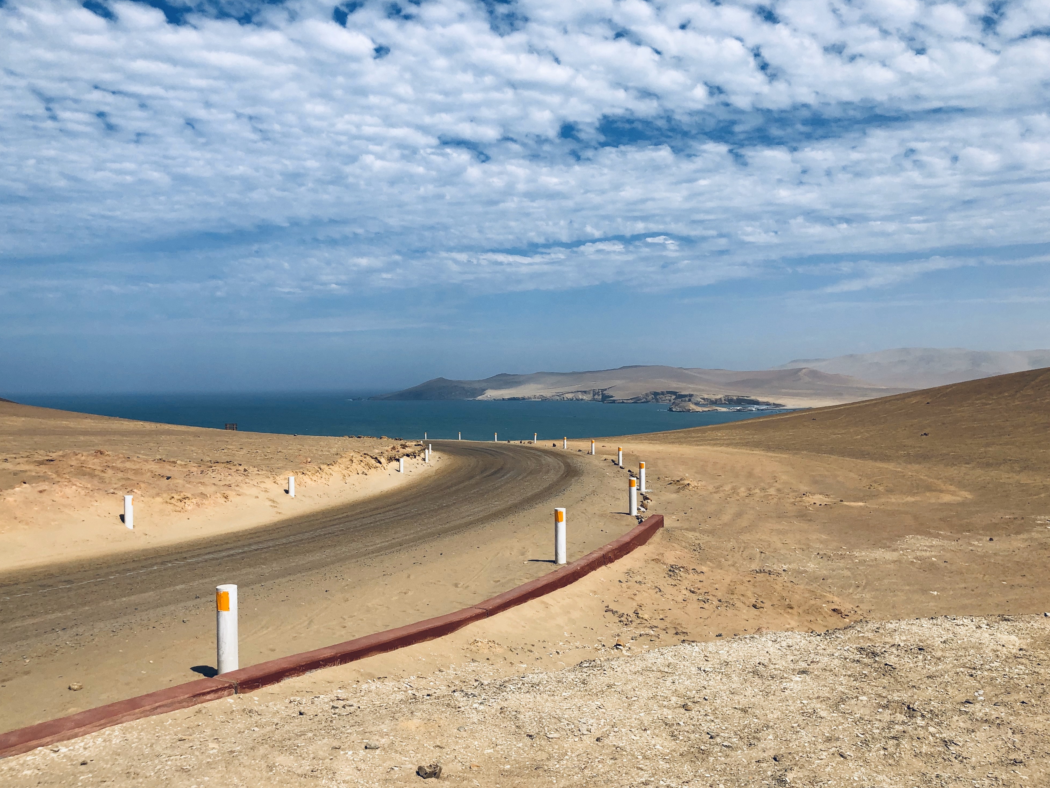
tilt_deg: -2.4
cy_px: 406
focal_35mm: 29
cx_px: 517
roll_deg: +1.6
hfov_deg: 61.7
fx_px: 880
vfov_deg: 48.2
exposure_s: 1/5405
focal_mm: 4
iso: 25
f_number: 1.8
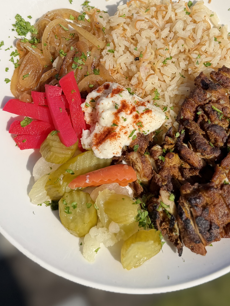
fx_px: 416
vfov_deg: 40.0
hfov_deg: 30.8
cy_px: 106
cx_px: 134
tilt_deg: -48.2
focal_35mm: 47
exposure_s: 1/4405
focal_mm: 6.76
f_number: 1.78
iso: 80
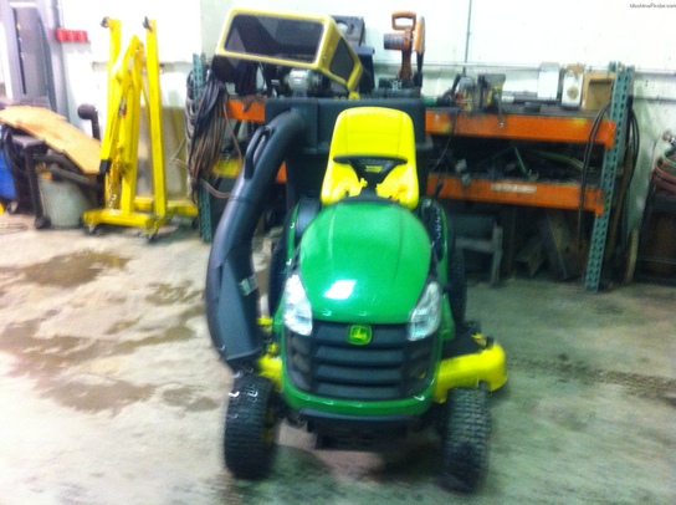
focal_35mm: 35
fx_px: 682
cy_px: 252
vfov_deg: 40.6
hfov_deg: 52.7
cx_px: 338
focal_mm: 3.85
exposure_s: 1/15
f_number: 2.8
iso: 400
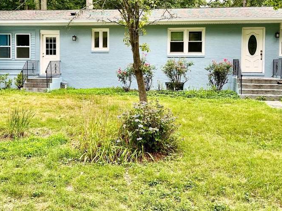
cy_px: 76
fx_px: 375
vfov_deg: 31.3
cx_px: 123
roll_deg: -0.6
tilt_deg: -1.7
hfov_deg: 41.2
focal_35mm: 46
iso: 64
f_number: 1.78
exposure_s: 1/121
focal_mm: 6.86
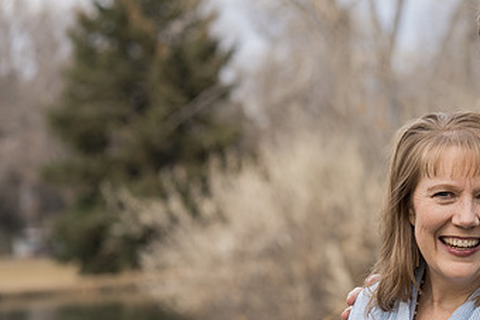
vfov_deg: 9.5
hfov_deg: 14.1
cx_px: 378
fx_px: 1934
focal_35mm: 145
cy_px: 243
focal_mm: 85
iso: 200
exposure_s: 1/250
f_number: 4
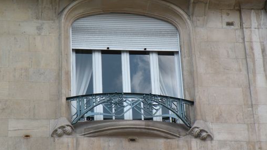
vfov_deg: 8.5
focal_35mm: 142
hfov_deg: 15.1
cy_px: 71
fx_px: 1005
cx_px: 134
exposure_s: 1/144
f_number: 5
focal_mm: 22.9
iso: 64
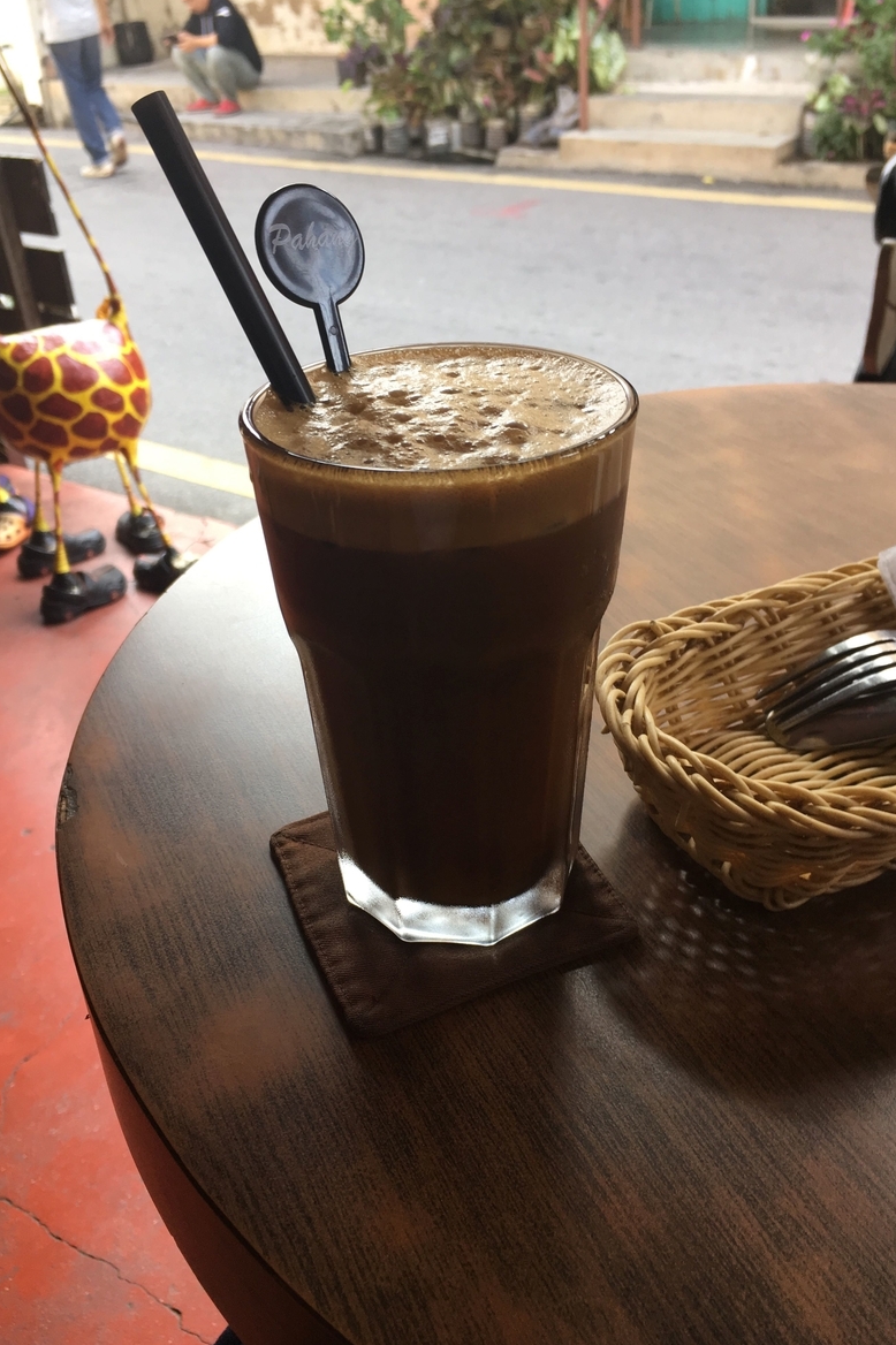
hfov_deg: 42.3
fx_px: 1158
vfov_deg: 60.3
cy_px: 682
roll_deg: +4.7
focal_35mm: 31
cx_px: 442
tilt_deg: -34.1
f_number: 2.2
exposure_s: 1/100
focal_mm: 4.15
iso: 32
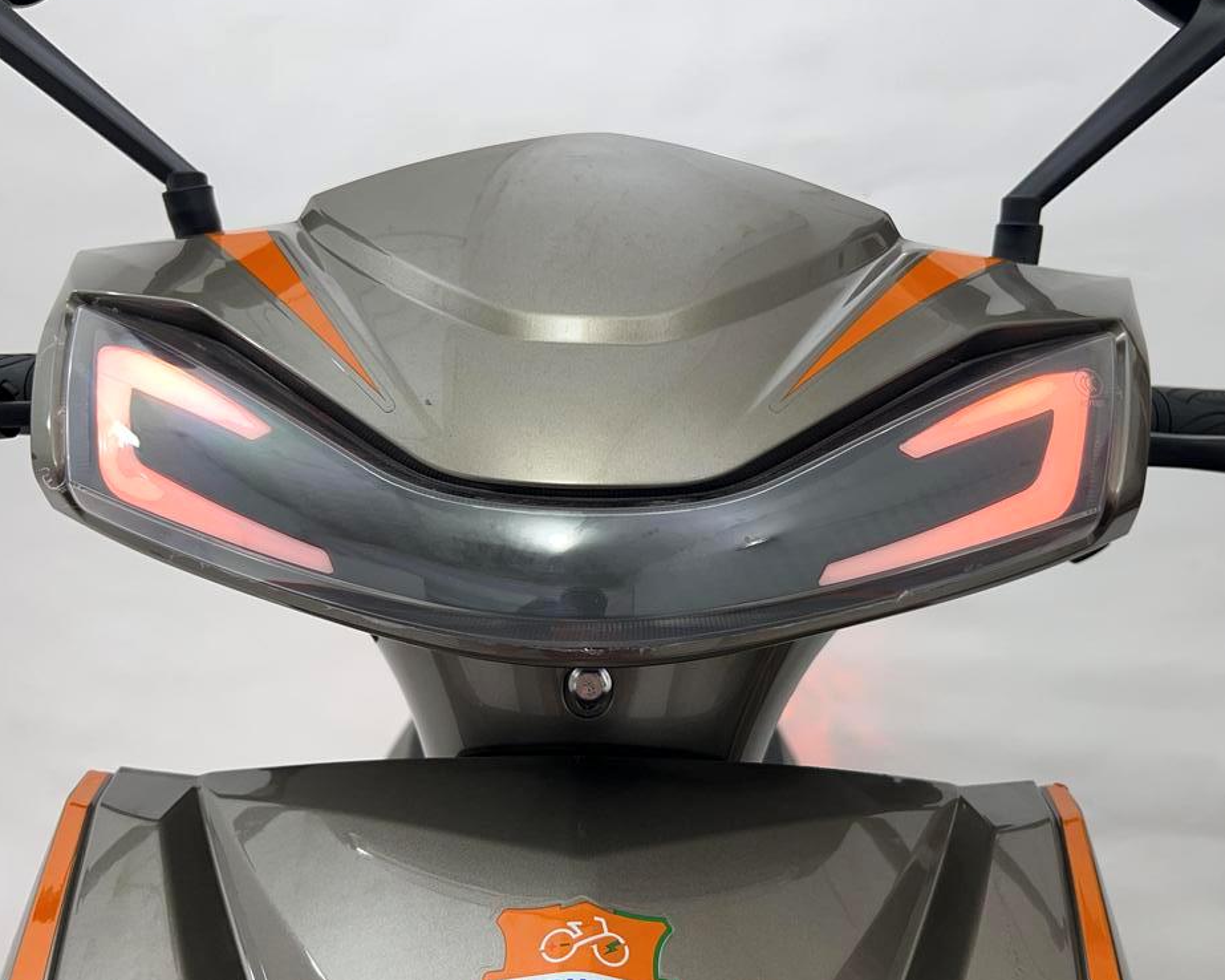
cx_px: 682
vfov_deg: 44.4
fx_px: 1196
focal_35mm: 33
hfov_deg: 54.1
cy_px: 556
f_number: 1.5
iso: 50
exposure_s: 1/100
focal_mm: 5.7
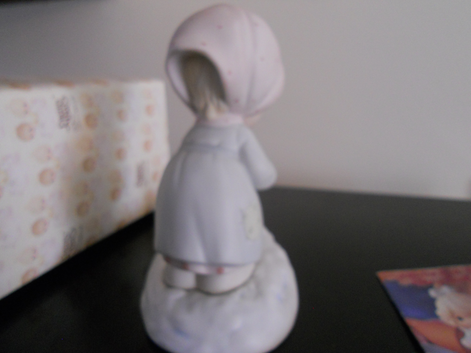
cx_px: 236
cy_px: 176
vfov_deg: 44.2
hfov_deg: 56.8
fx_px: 435
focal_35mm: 32
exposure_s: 1/30
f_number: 3.5
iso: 400
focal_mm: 5.8
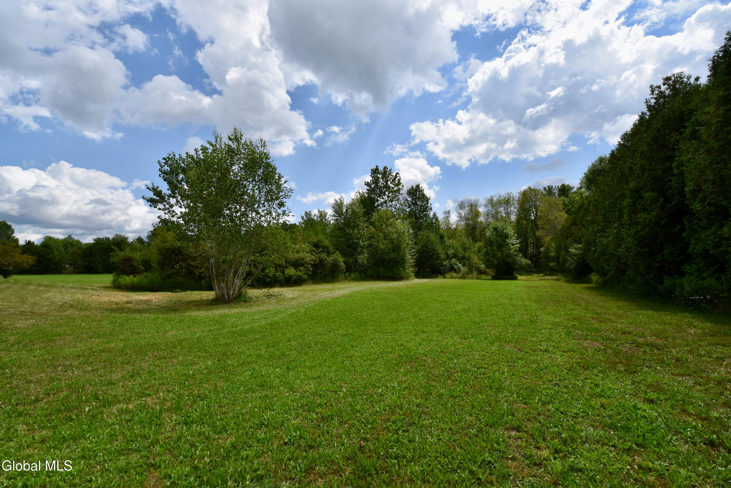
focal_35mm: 14
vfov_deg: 81.3
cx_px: 366
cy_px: 244
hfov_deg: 104.2
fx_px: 284
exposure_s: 1/800
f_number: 14
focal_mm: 14
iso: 800
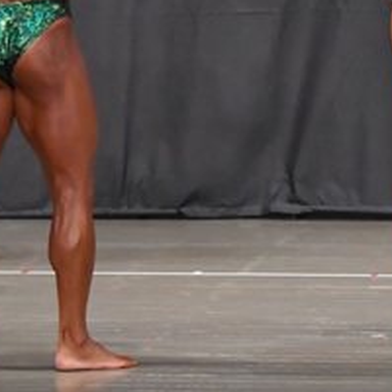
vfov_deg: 3.5
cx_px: 322
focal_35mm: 495
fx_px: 6342
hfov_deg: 3.5
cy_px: 27
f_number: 5.6
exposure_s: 1/400
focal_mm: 100
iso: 6400
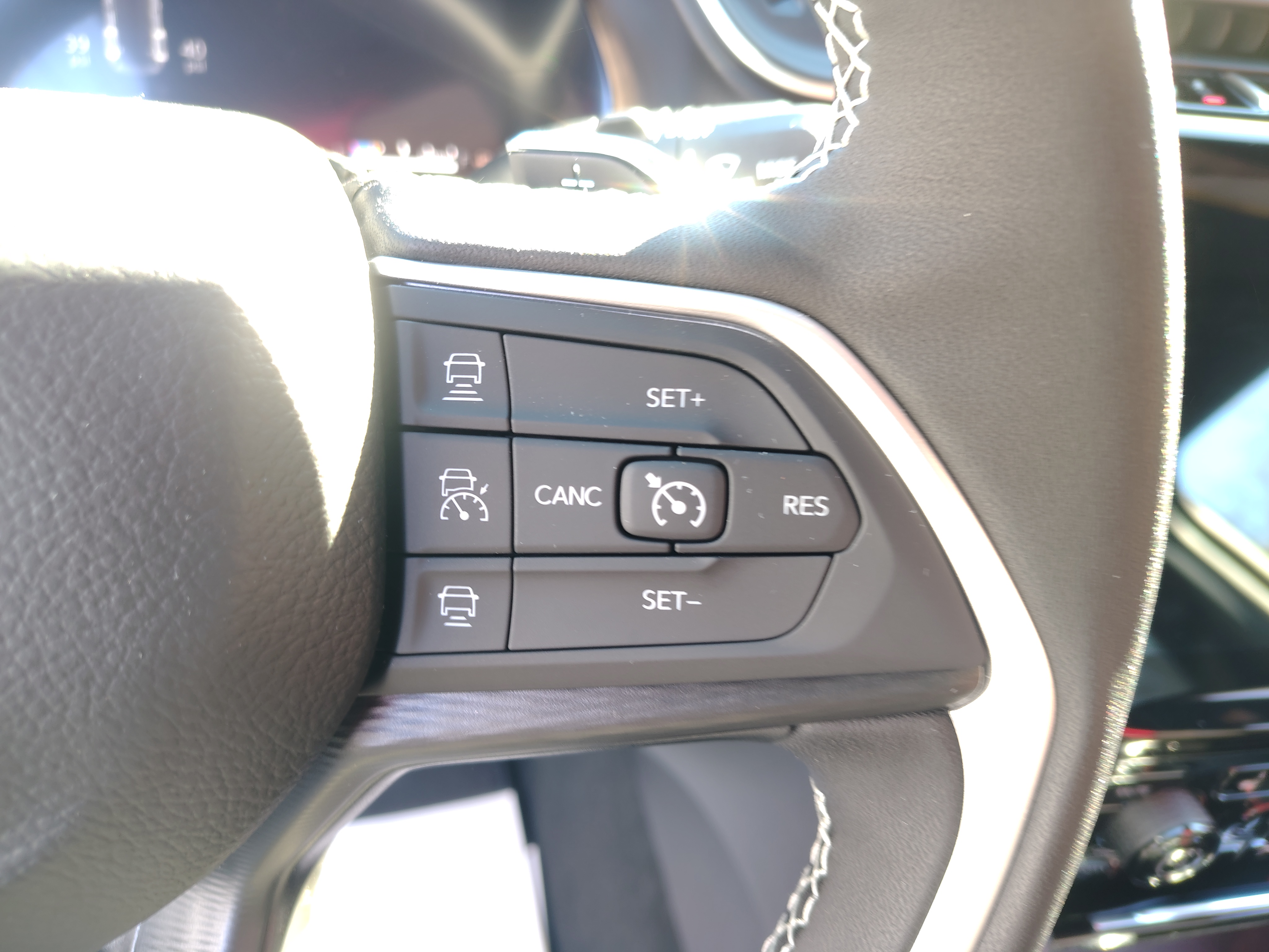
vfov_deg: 56.8
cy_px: 476
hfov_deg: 71.6
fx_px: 880
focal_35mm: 24
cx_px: 634
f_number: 1.8
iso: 100
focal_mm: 5.56
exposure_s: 1/12.5
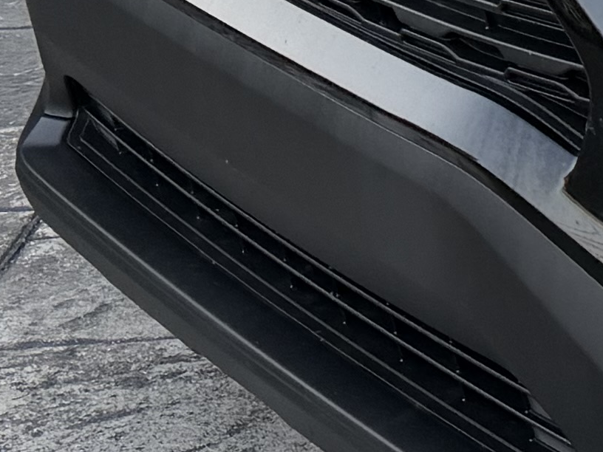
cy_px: -353
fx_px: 2927
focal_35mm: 168
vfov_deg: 8.5
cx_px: 1502
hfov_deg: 10.1
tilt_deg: -10.1
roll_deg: -0.6
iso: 100
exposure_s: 1/321
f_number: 1.78
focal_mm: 6.76
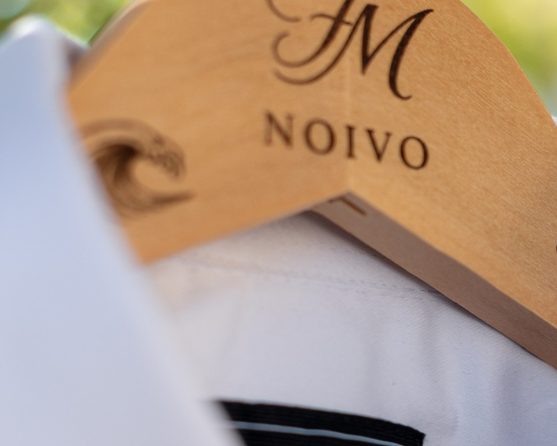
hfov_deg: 13.6
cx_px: 643
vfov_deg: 11.2
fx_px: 2275
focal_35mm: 138
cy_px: 303
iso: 200
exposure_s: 1/640
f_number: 2.5
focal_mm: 50
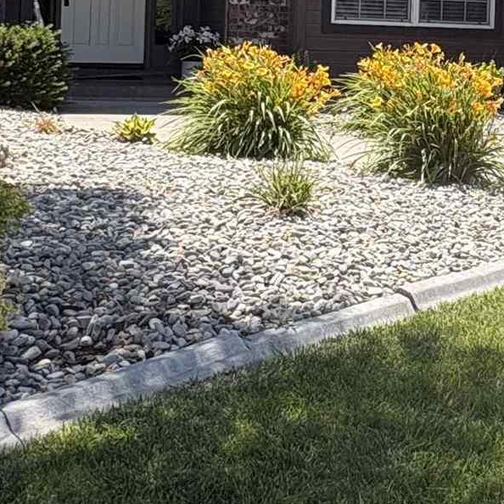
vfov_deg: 25.7
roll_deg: -2.1
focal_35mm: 64
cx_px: 442
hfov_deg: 26.1
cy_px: 19
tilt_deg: +1.5
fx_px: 1054
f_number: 2.2
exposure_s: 1/910
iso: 40
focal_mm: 2.22
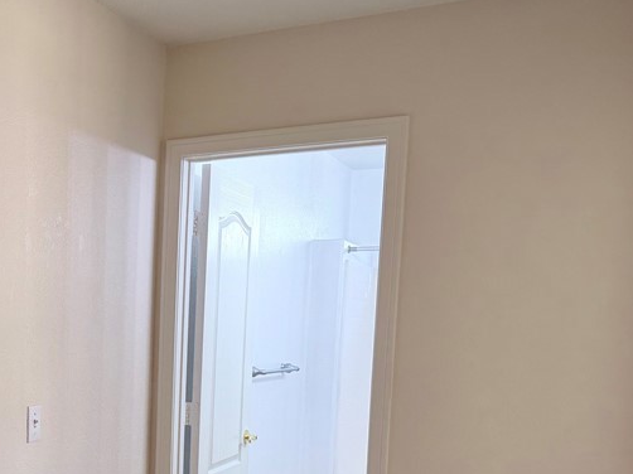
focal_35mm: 49
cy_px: 419
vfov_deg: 28.6
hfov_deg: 36.0
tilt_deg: -5.6
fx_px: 896
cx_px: 37
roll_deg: -0.6
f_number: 1.78
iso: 125
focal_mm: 6.76
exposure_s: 1/120
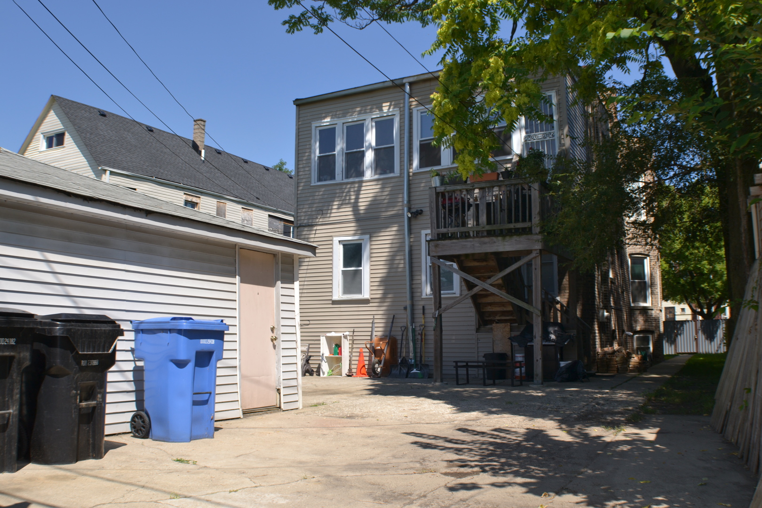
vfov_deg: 34.2
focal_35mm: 39
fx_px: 825
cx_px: 381
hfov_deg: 49.6
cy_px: 254
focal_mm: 26
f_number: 8
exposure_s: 1/200
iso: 100
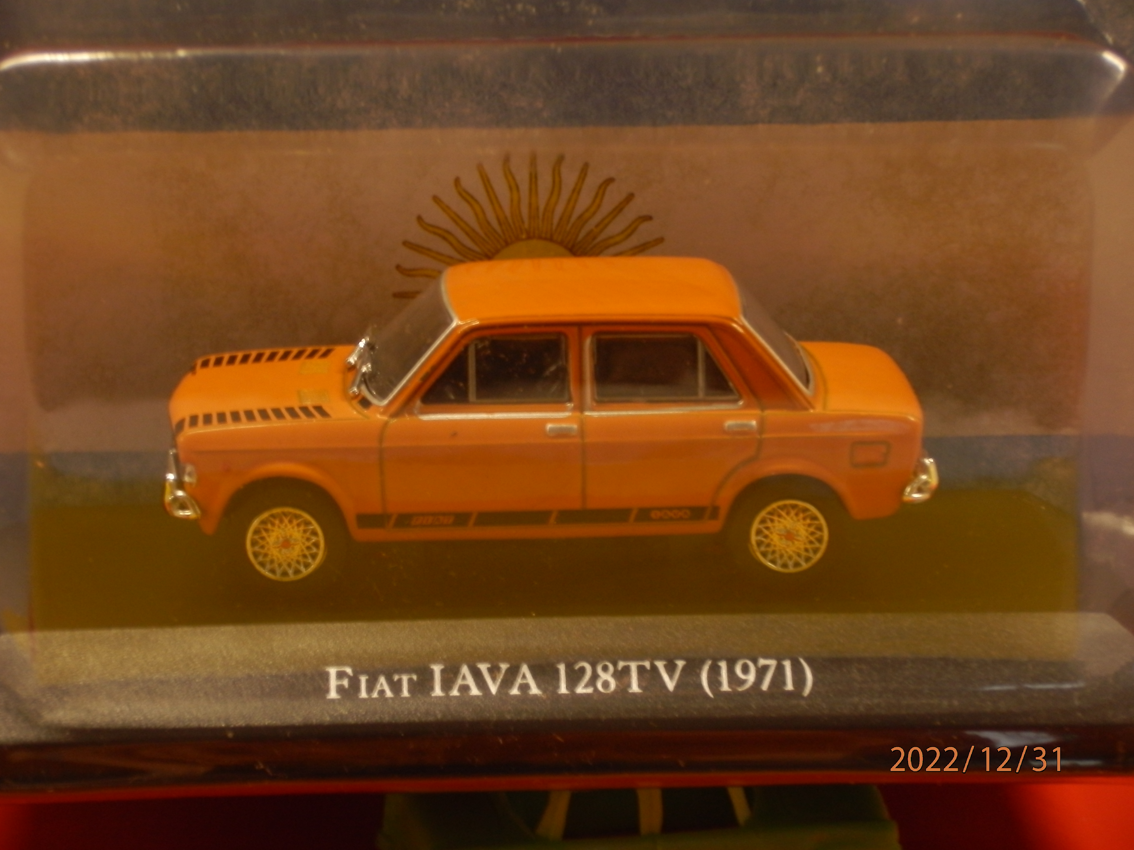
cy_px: 425
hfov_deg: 17.9
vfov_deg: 13.5
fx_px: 3604
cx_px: 567
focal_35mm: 110
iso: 200
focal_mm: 19.5
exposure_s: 1/3
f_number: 5.4
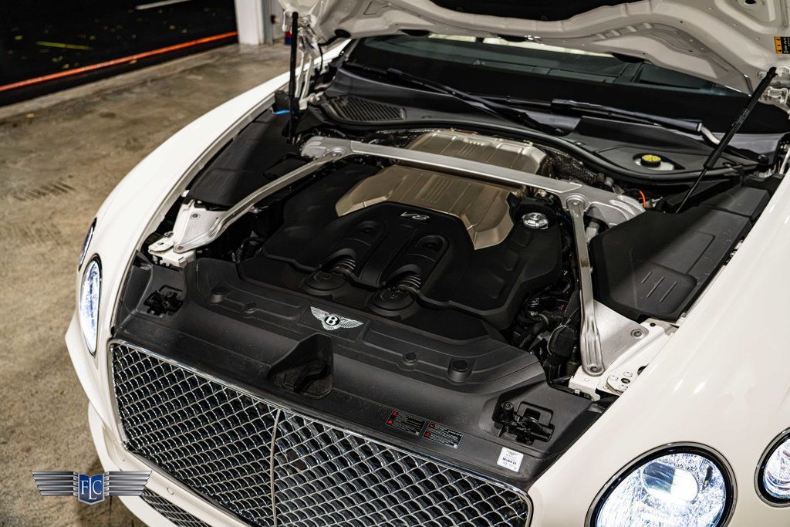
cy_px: 264
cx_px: 395
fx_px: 702
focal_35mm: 32
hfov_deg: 58.7
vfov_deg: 41.1
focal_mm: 32
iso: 1250
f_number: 4
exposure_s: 1/125
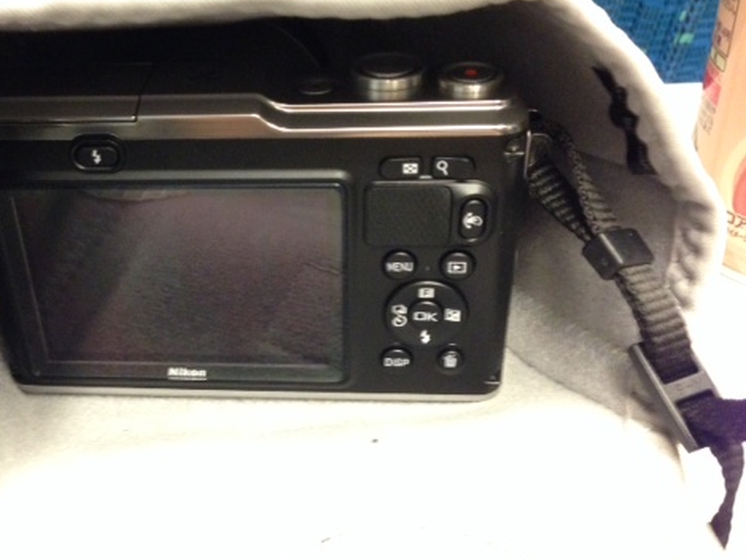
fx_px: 970
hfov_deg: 41.5
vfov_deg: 32.2
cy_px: 285
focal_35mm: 45
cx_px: 248
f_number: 2.4
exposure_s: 1/20
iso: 400
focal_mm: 4.12
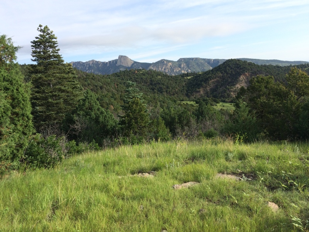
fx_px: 259
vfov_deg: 48.2
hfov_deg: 61.7
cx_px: 154
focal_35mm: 29
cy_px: 116
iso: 32
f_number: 2.2
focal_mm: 4.15
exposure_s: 1/1026
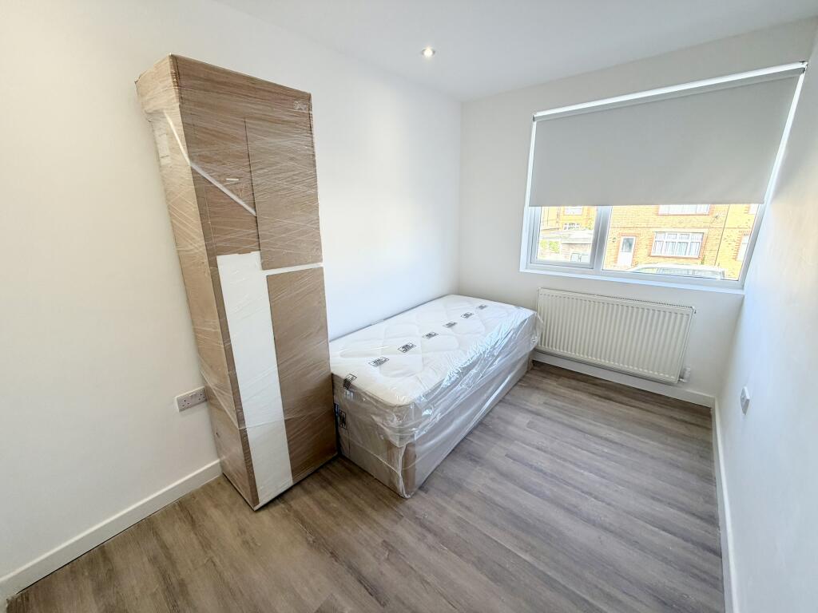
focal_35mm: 14
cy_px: 306
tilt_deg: -16.0
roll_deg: +2.1
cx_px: 409
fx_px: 331
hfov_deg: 102.1
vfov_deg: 85.7
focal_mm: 2.22
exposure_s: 1/100
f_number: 2.2
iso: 64
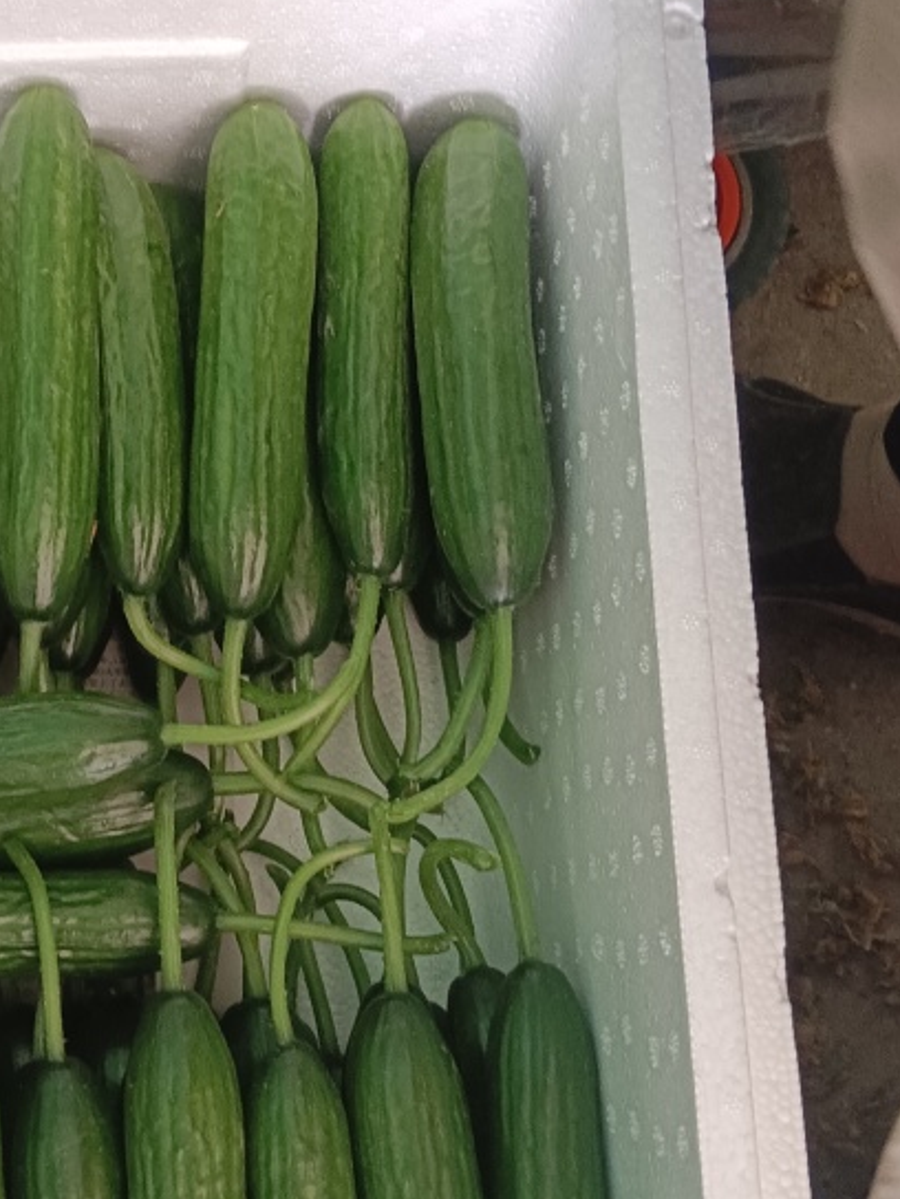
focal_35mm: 51
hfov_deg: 27.9
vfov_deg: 37.5
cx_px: 172
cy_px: 653
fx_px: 1768
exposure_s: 1/25
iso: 1138
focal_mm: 3.96
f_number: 1.8
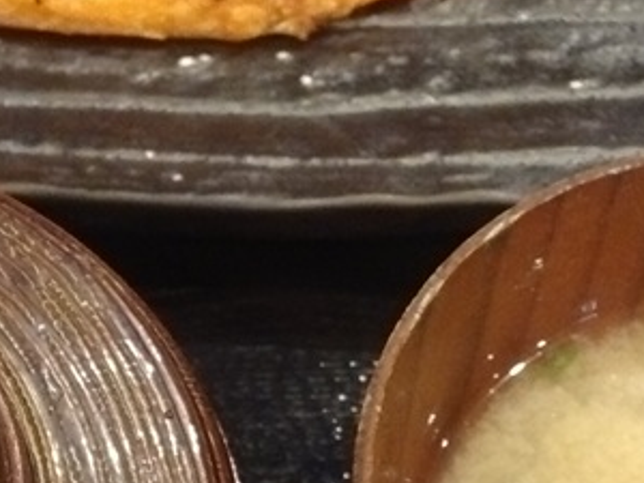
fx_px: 2009
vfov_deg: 13.6
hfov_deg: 18.2
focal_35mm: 108
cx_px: 414
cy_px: 408
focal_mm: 3.61
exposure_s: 1/24
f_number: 1.8
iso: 800
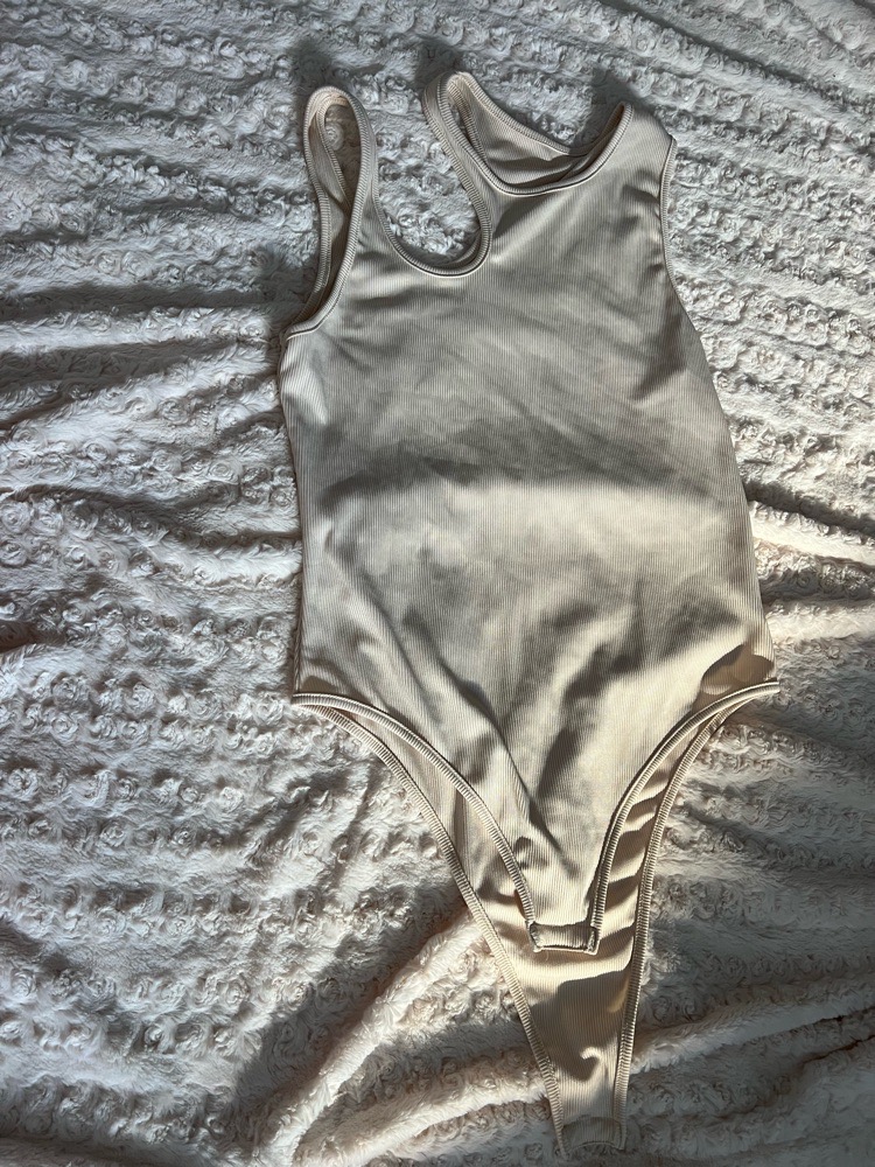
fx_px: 876
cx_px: 438
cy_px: 584
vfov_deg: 67.3
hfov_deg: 53.1
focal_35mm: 26
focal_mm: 5.7
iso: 125
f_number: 1.5
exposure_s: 1/80
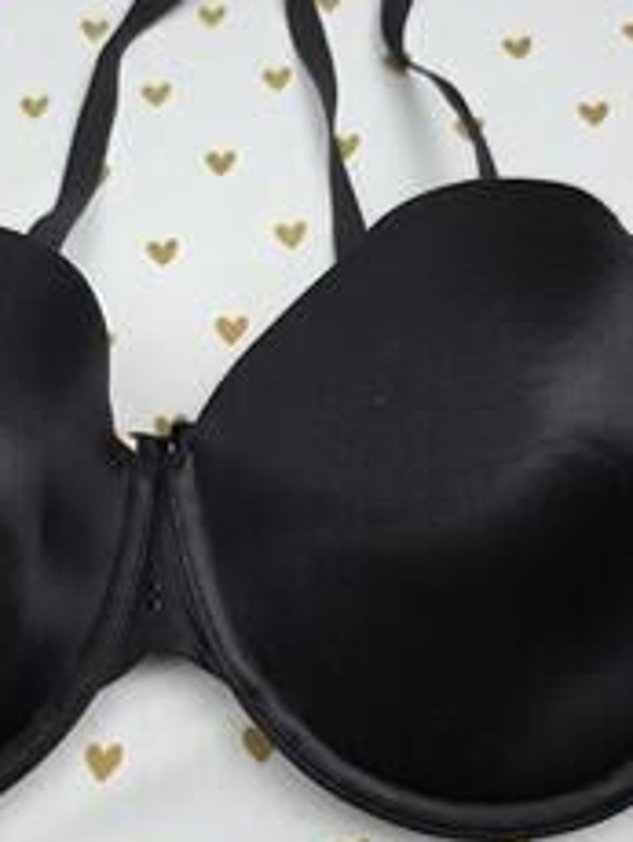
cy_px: 344
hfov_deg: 37.2
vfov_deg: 48.7
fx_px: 925
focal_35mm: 38
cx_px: 190
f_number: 1.7
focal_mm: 6.3
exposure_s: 1/180
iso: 100
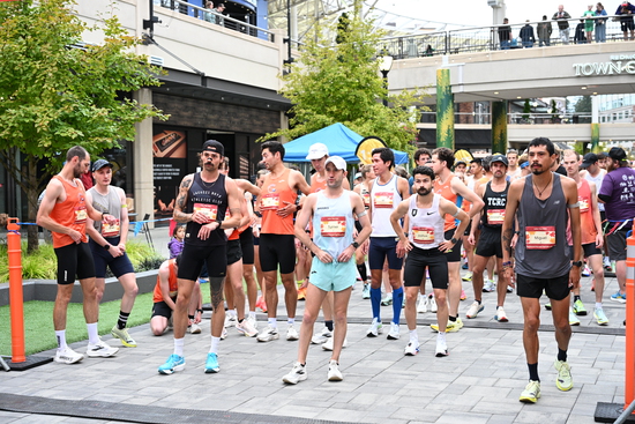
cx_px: 318
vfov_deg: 27.0
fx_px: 882
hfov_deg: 39.6
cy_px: 212
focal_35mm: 50
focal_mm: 50
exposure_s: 1/640
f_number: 4
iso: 2500
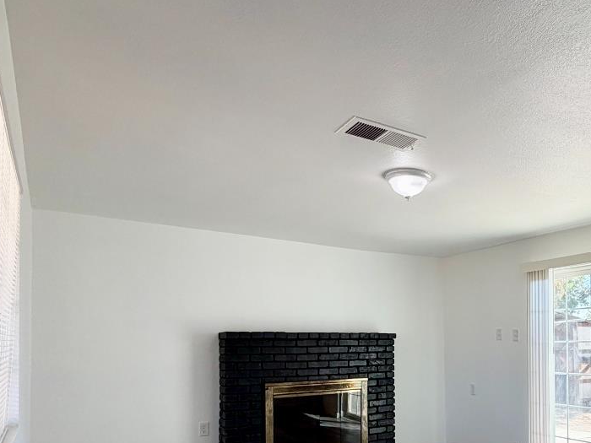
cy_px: 335
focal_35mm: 30
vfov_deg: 45.1
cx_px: 406
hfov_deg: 58.3
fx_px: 512
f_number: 2.2
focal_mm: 2.22
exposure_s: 1/210
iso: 50
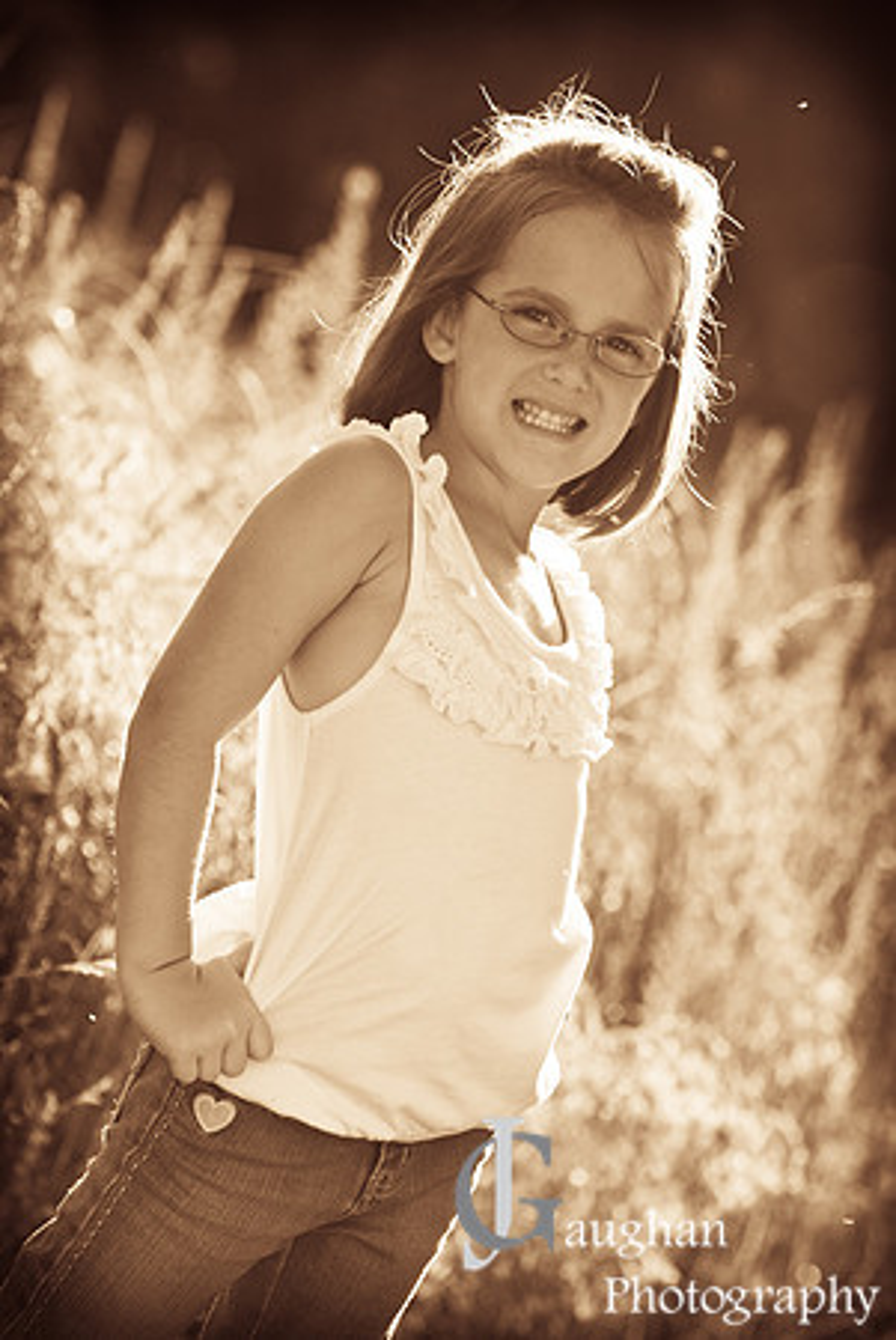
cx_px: 448
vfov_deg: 8.6
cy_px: 670
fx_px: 8939
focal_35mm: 240
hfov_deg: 5.7
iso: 200
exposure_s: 1/320
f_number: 5
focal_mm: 160
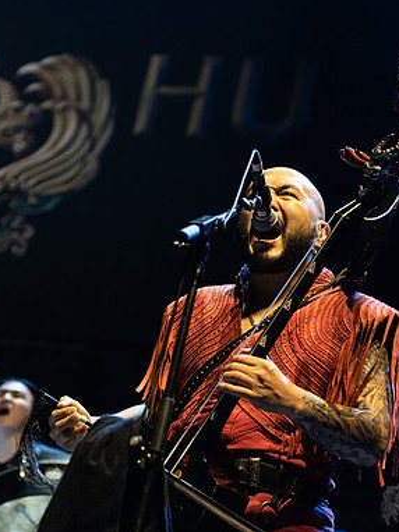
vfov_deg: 20.2
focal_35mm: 97
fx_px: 1492
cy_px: 245
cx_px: 171
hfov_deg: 15.2
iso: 2000
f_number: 3.2
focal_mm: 62
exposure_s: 1/320
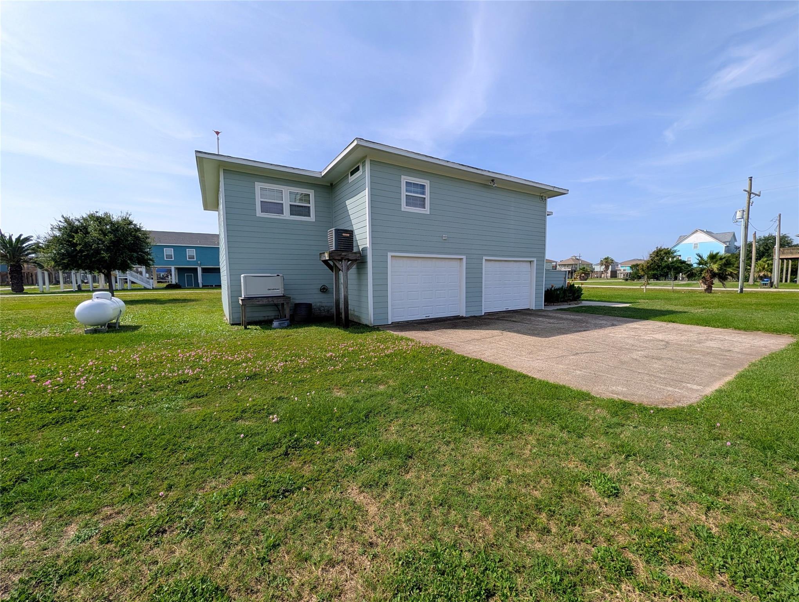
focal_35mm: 12
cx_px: 400
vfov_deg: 94.6
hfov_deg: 110.5
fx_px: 277
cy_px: 301
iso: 51
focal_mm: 2.02
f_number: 1.7
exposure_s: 1/3436
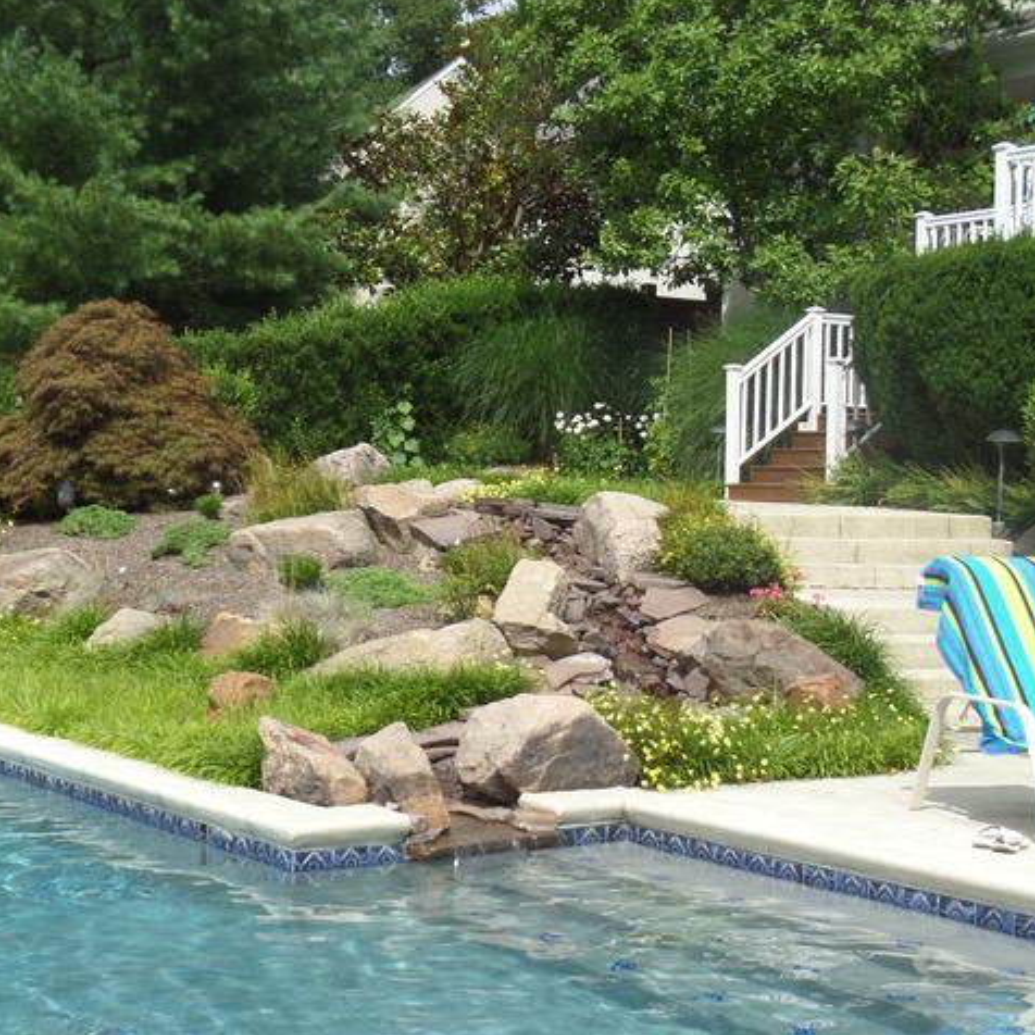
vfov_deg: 27.3
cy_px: 515
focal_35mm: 63
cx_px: 398
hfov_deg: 27.2
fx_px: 2131
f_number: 3.8
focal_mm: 8.7
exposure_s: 1/750
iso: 100
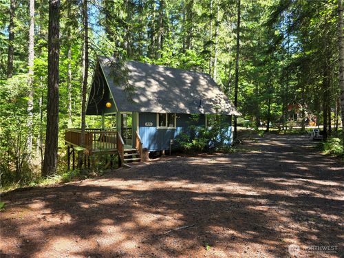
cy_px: 129
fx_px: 229
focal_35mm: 23
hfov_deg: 73.9
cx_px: 172
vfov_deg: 58.9
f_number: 1.7
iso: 50
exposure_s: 1/180
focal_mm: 6.3
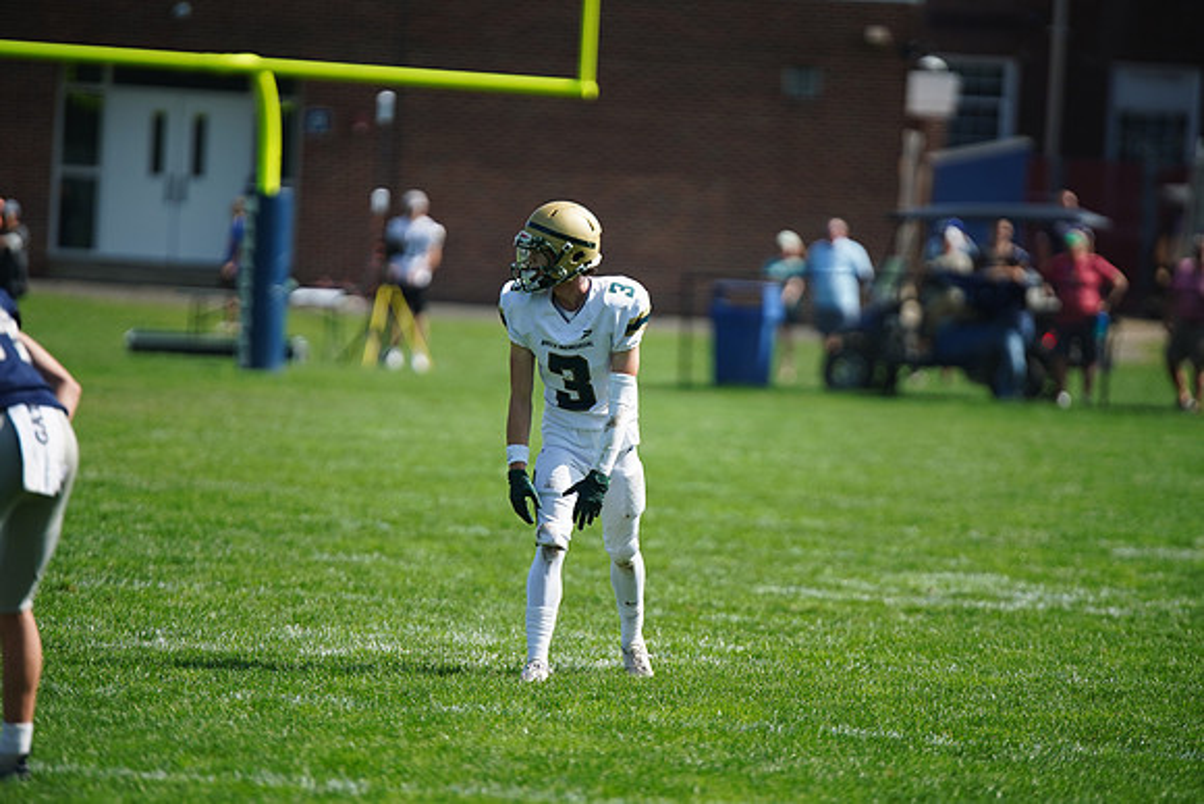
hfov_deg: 6.9
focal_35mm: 300
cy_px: 402
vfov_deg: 4.6
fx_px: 10035
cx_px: 602
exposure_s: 1/4000
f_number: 2.8
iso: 400
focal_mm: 300
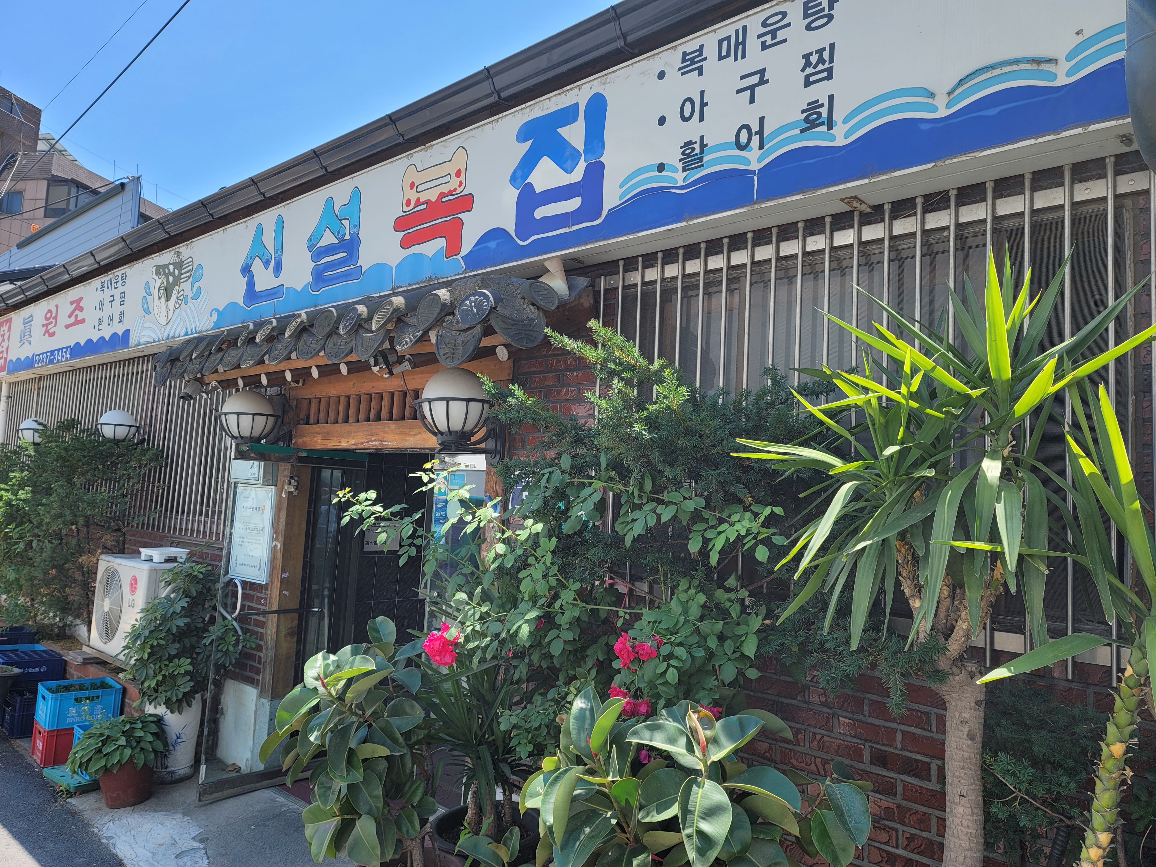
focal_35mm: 25
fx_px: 835
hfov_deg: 69.4
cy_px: 434
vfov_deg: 54.9
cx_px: 578
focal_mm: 7
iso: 20
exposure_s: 1/401
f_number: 1.8
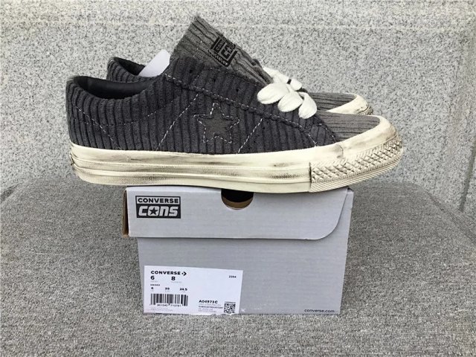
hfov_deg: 58.4
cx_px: 238
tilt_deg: -21.8
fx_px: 426
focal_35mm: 31
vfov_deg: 45.4
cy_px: 178
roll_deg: -0.6
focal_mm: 3.3
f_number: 2.4
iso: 25
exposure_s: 1/272
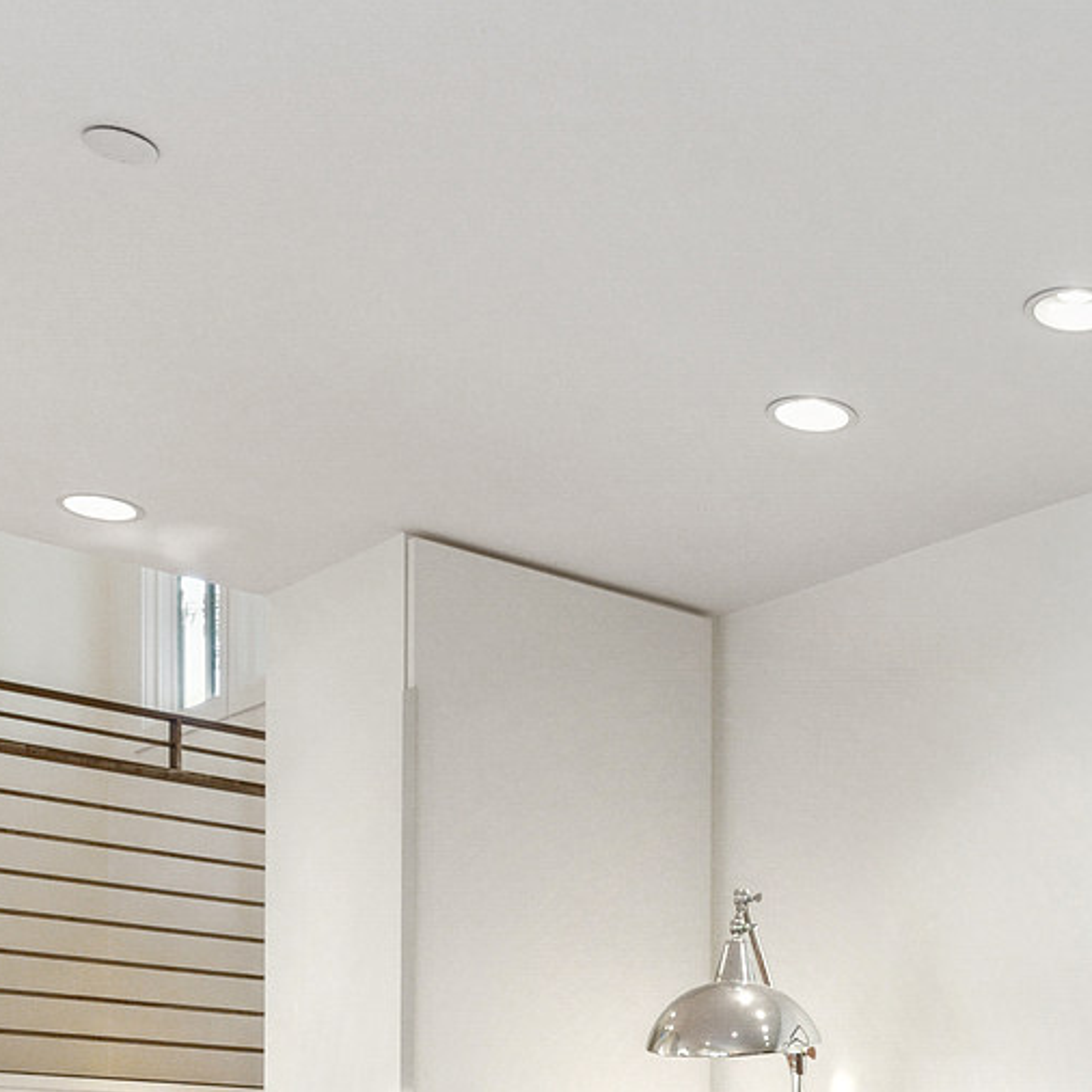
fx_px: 1963
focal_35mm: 55
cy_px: 1294
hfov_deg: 28.5
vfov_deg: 27.5
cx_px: 1178
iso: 400
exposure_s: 1/13
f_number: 8
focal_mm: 16
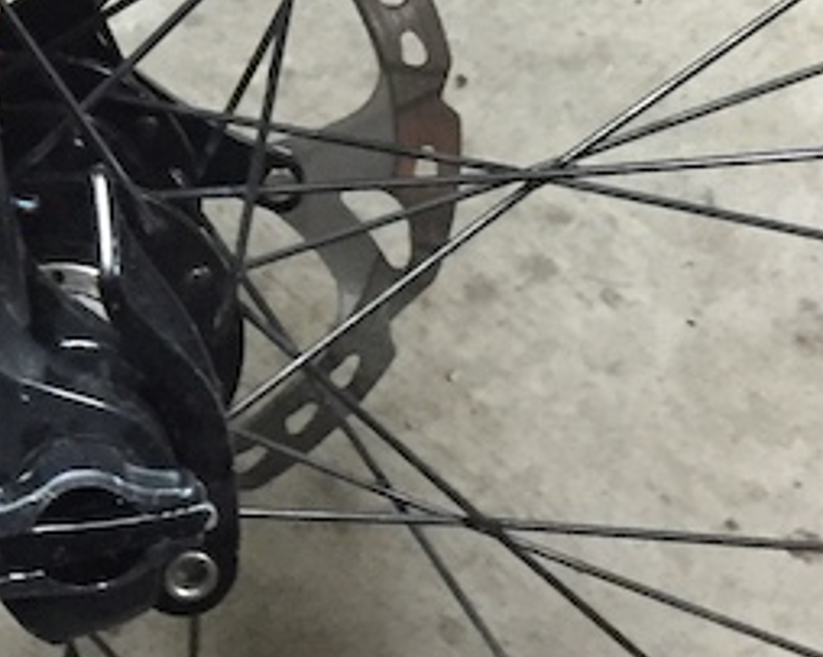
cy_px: -19
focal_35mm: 114
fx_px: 2776
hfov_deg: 16.5
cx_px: -32
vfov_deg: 13.3
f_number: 2.2
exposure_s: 1/24
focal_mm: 4.15
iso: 250
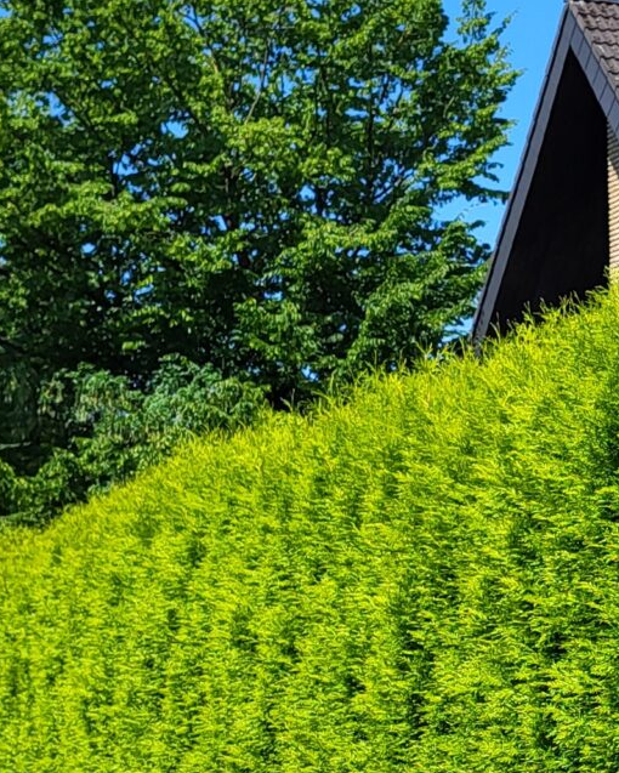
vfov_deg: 18.8
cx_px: 914
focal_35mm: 102
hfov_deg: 14.2
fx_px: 2335
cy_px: 348
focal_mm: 5.4
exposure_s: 1/1849
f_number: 1.8
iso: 40
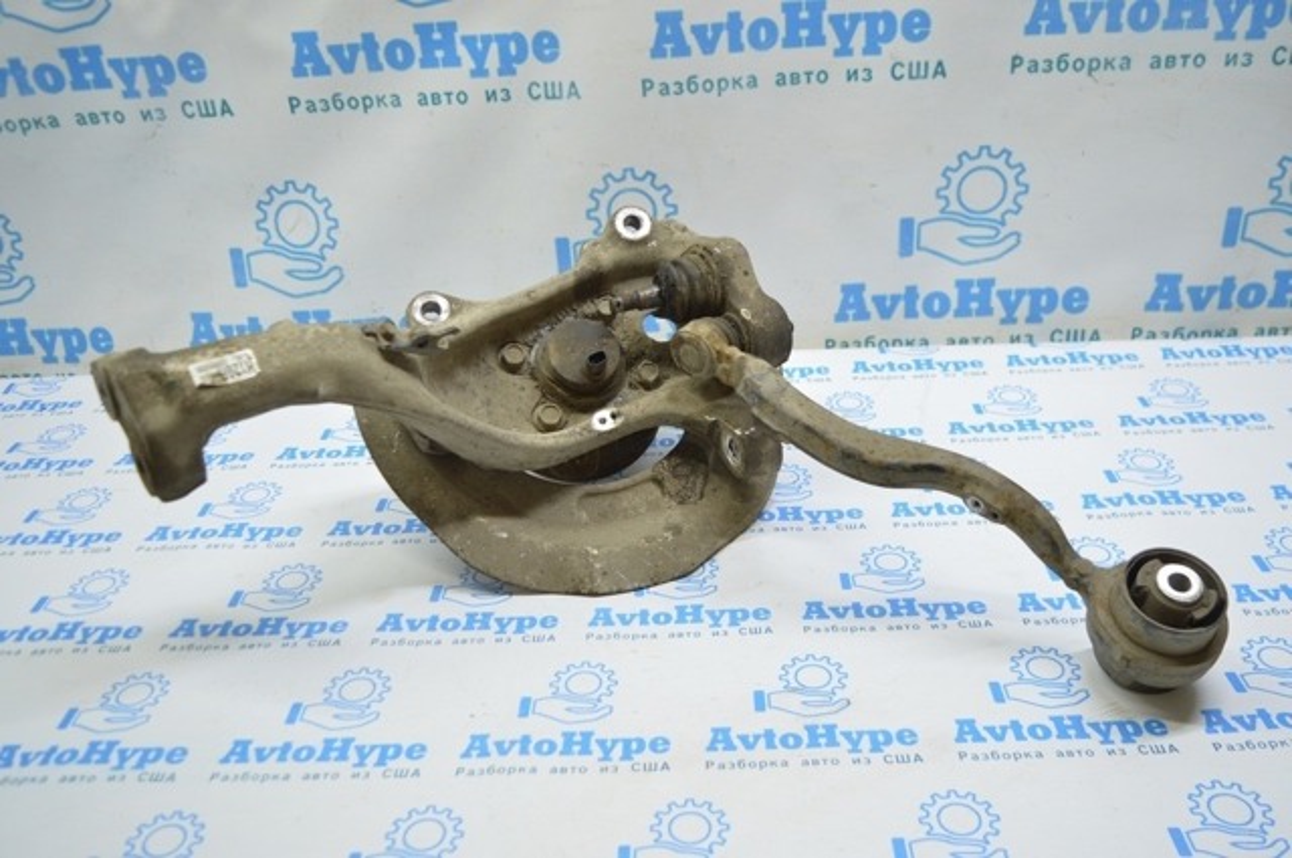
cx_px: 646
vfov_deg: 39.9
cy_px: 429
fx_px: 1183
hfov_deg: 57.3
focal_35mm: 33
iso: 400
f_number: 3.8
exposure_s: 1/50
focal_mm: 22
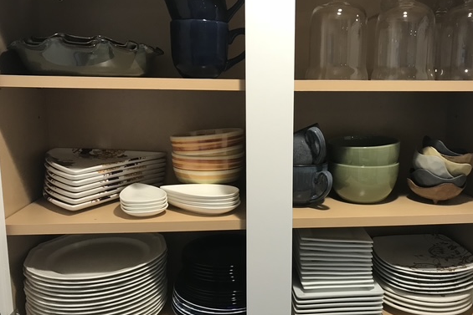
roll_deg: +0.0
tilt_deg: -9.7
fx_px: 434
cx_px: 266
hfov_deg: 57.0
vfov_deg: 40.0
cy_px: 156
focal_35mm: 33
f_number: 1.8
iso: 40
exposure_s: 1/30
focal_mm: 3.99
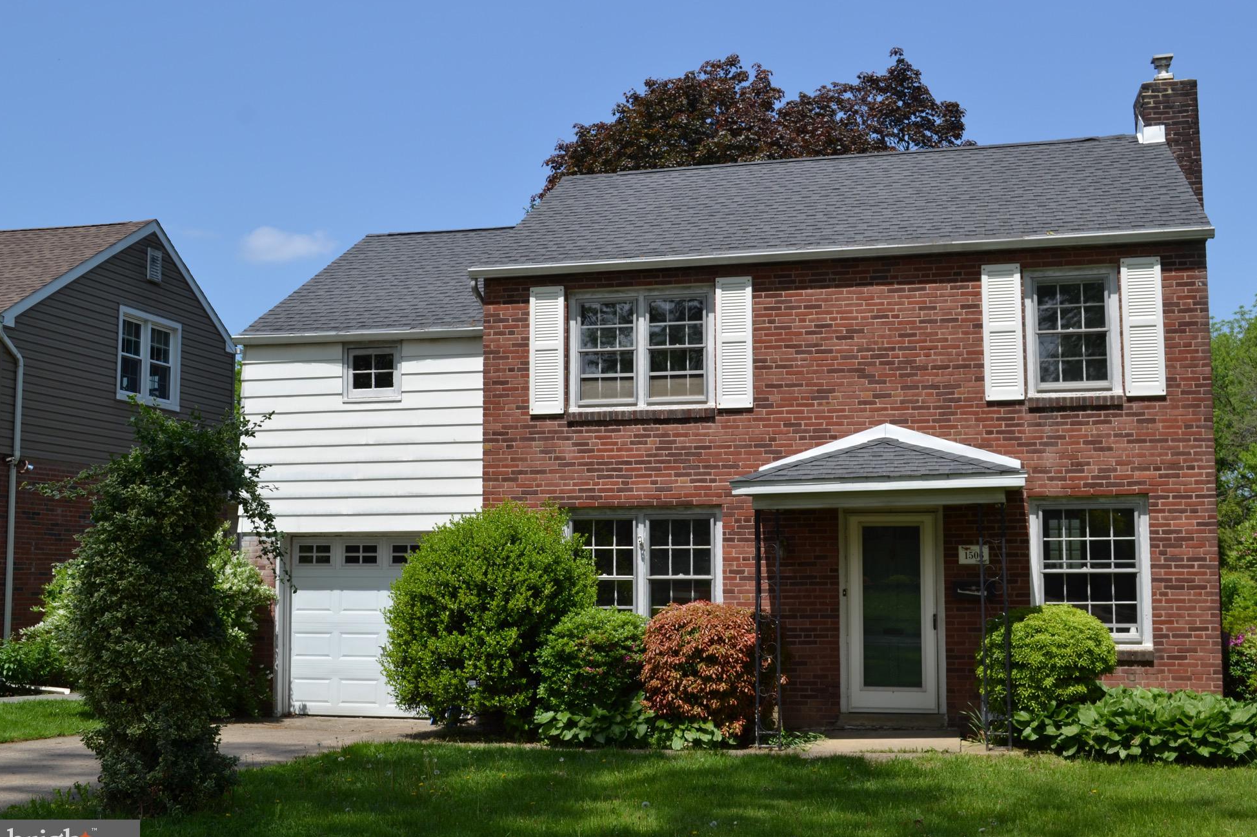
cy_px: 427
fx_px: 1431
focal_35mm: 41
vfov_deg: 32.6
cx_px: 658
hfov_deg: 47.4
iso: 100
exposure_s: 1/250
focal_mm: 26
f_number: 7.1
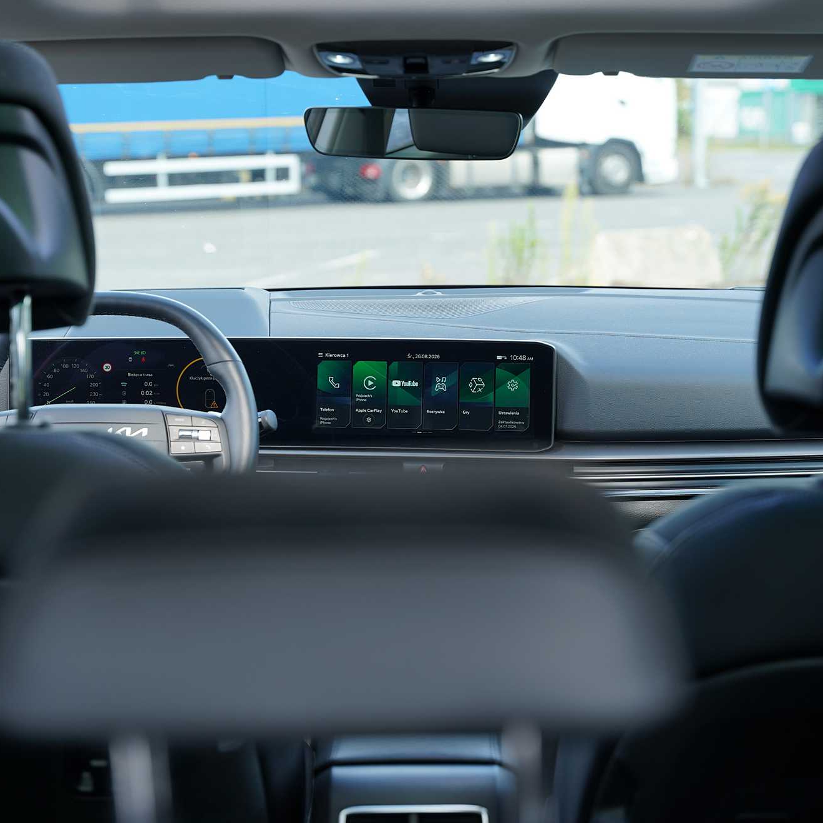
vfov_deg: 25.4
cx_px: 421
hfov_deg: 25.4
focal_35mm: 68
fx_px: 1826
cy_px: 415
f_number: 3.5
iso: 100
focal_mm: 52.7
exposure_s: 1/100
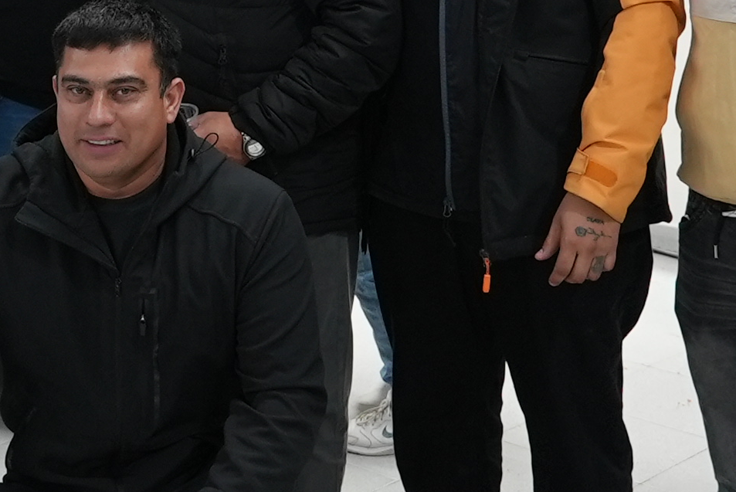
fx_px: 1841
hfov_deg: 22.0
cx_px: 52
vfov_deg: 15.0
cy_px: 30
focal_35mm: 90
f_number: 4
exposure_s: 1/160
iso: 1600
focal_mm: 21
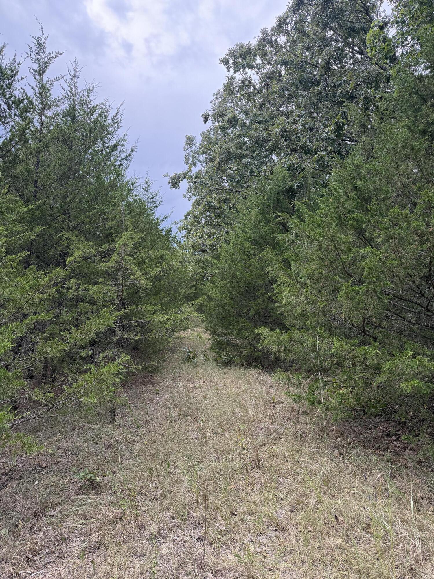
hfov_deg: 56.8
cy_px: 290
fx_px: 401
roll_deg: -5.2
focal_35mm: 24
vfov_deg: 71.6
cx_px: 217
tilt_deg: +2.6
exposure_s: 1/430
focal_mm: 6.76
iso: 100
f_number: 1.78
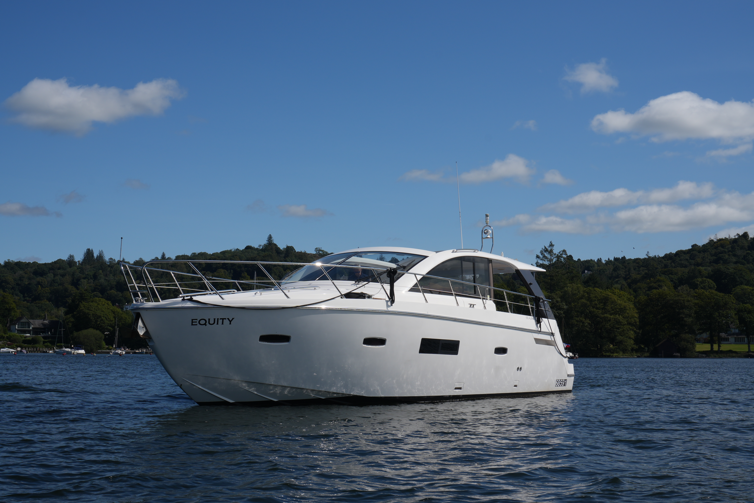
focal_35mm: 51
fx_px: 1068
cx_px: 377
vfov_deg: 26.5
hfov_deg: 38.9
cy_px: 252
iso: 100
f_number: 14
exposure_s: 1/200
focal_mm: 34
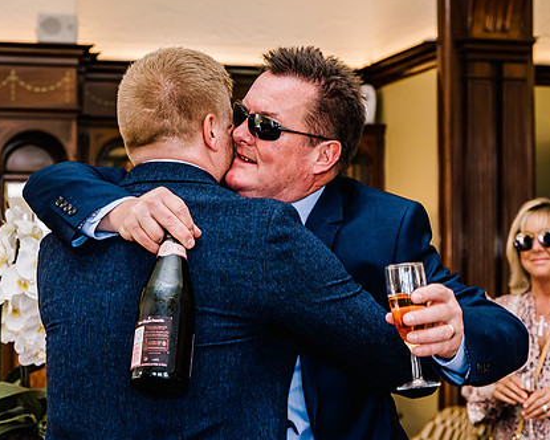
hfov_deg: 23.8
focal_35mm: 80
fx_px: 1302
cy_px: 198
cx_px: 265
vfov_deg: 19.2
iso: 800
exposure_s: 1/200
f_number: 5
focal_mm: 61
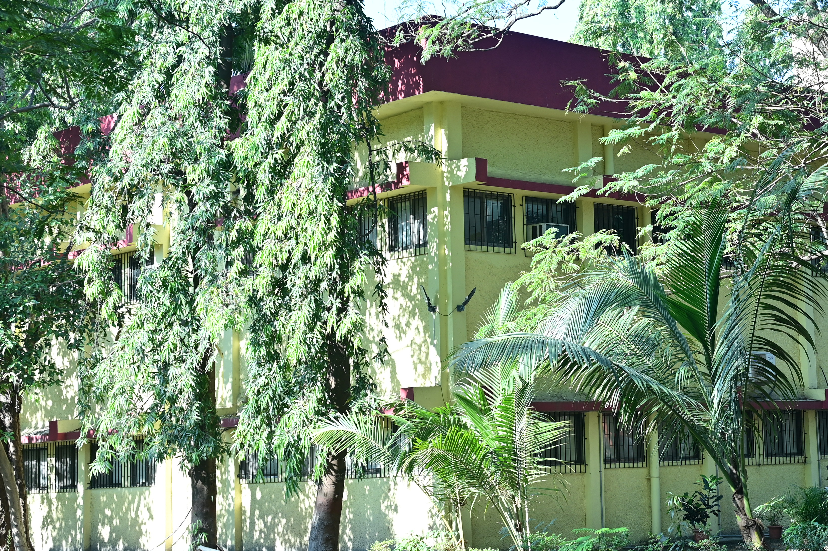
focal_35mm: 77
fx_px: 1770
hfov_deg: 25.8
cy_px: 240
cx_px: 672
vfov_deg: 17.7
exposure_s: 1/200
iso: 125
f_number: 4
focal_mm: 42
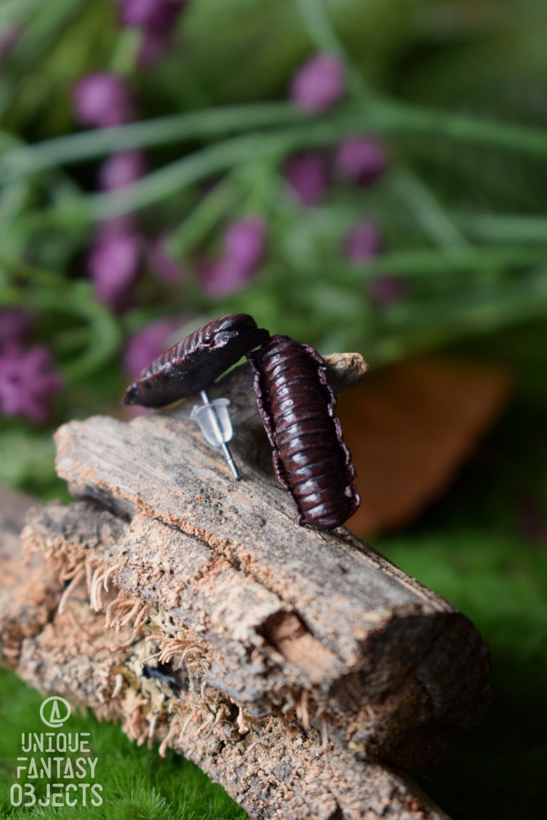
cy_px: 410
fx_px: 1880
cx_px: 274
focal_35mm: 82
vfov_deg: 24.6
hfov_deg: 16.6
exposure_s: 1/60
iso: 720
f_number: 5.6
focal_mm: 55
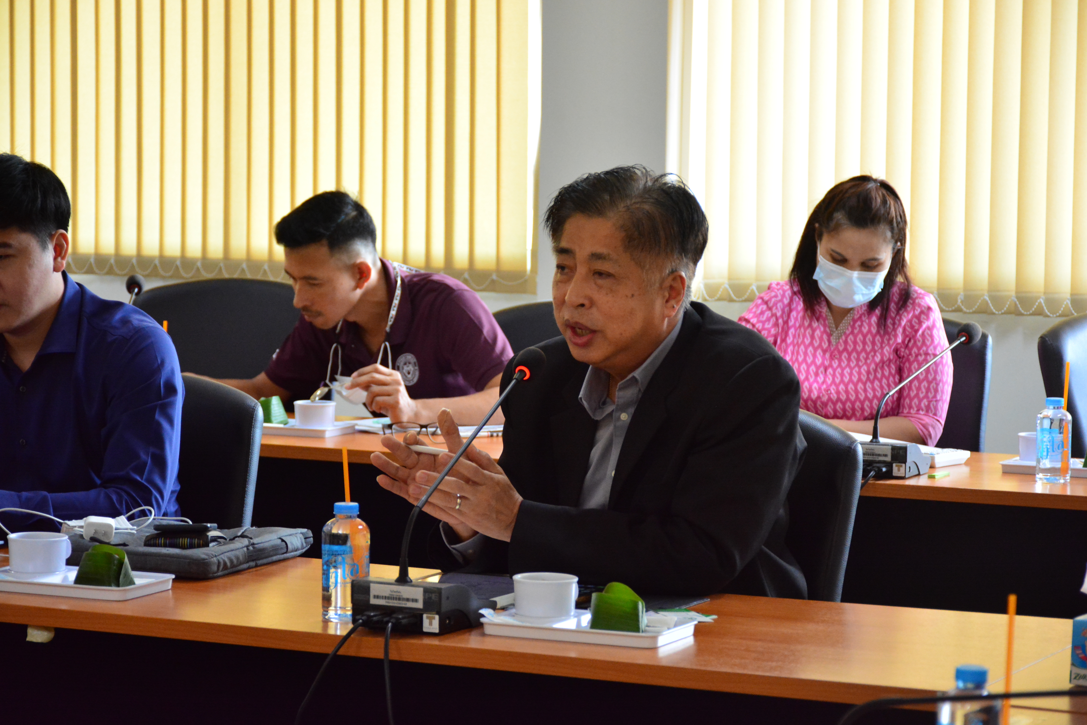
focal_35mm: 105
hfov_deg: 19.5
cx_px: 544
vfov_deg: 13.0
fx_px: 3170
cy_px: 362
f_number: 5
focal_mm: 70
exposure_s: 1/125
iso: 2200
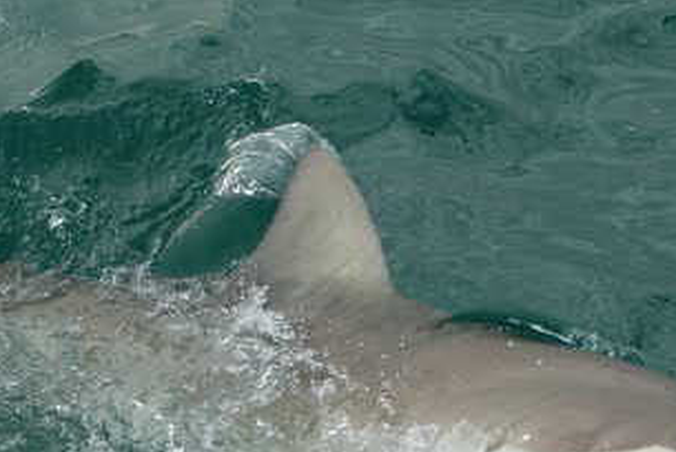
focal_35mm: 114
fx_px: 2143
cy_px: 335
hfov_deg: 17.9
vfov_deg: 12.0
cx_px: 266
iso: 125
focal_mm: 21.01
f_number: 3.5
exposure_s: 1/800
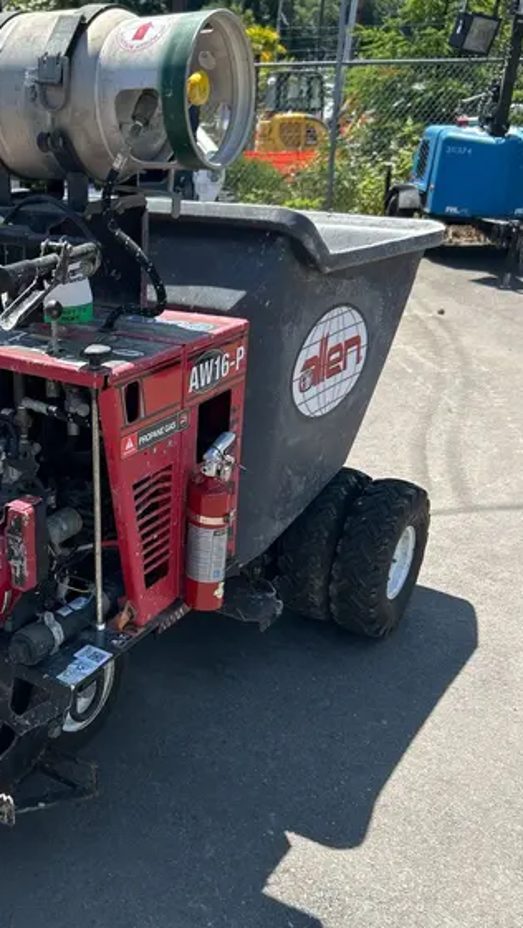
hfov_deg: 31.1
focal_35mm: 37
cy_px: 499
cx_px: 93
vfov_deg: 53.9
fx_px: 911
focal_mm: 5.7
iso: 50
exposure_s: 1/1575
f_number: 1.5
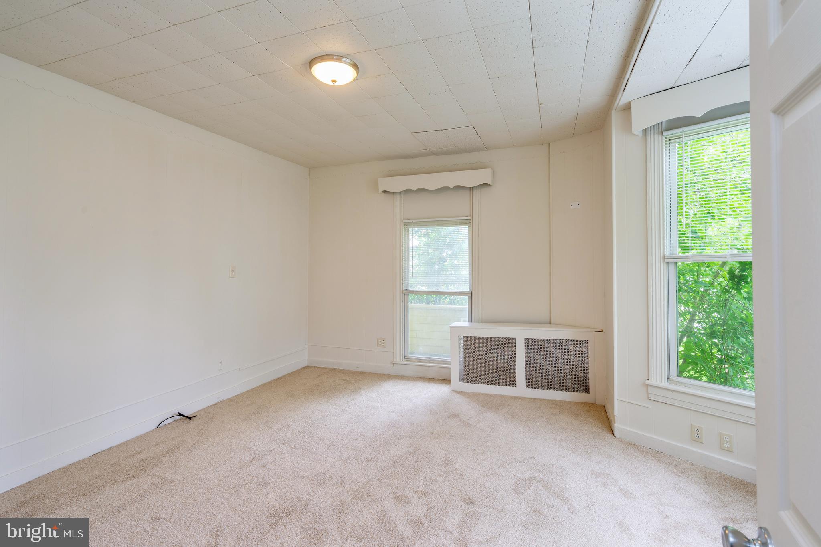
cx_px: 410
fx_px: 388
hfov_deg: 93.3
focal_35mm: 17
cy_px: 274
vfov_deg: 70.4
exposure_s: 1/3
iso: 100
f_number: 10
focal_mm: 17
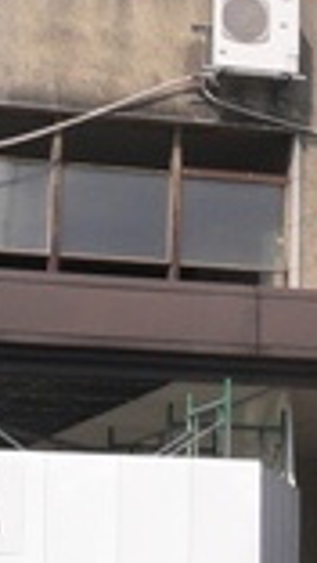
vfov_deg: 13.8
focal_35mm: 156
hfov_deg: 7.6
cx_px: 497
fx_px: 2326
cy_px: 292
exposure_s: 1/500
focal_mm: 5.8
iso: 80
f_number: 5.6
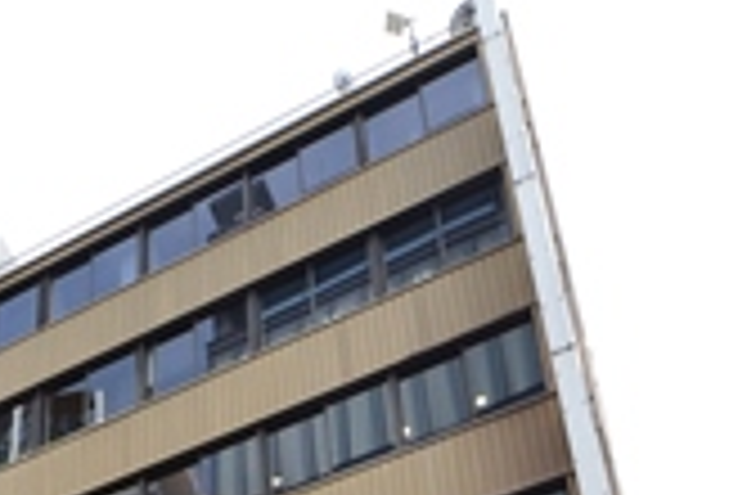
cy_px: 920
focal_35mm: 58
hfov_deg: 32.7
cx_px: 63
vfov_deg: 18.0
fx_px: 1201
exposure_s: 1/100
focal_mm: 10
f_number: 9
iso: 400
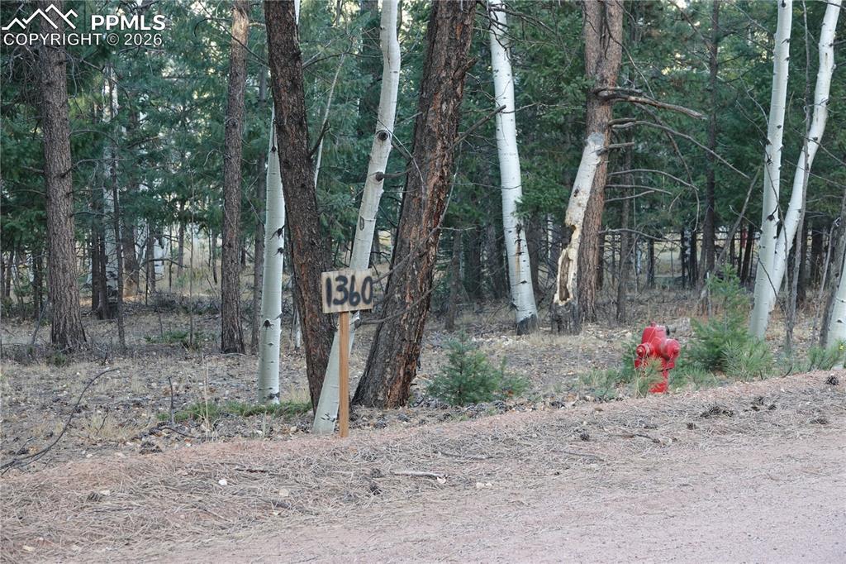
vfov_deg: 17.3
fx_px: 1856
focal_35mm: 79
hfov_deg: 25.7
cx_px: 423
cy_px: 282
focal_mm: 28.91
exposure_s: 1/80
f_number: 3.5
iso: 400
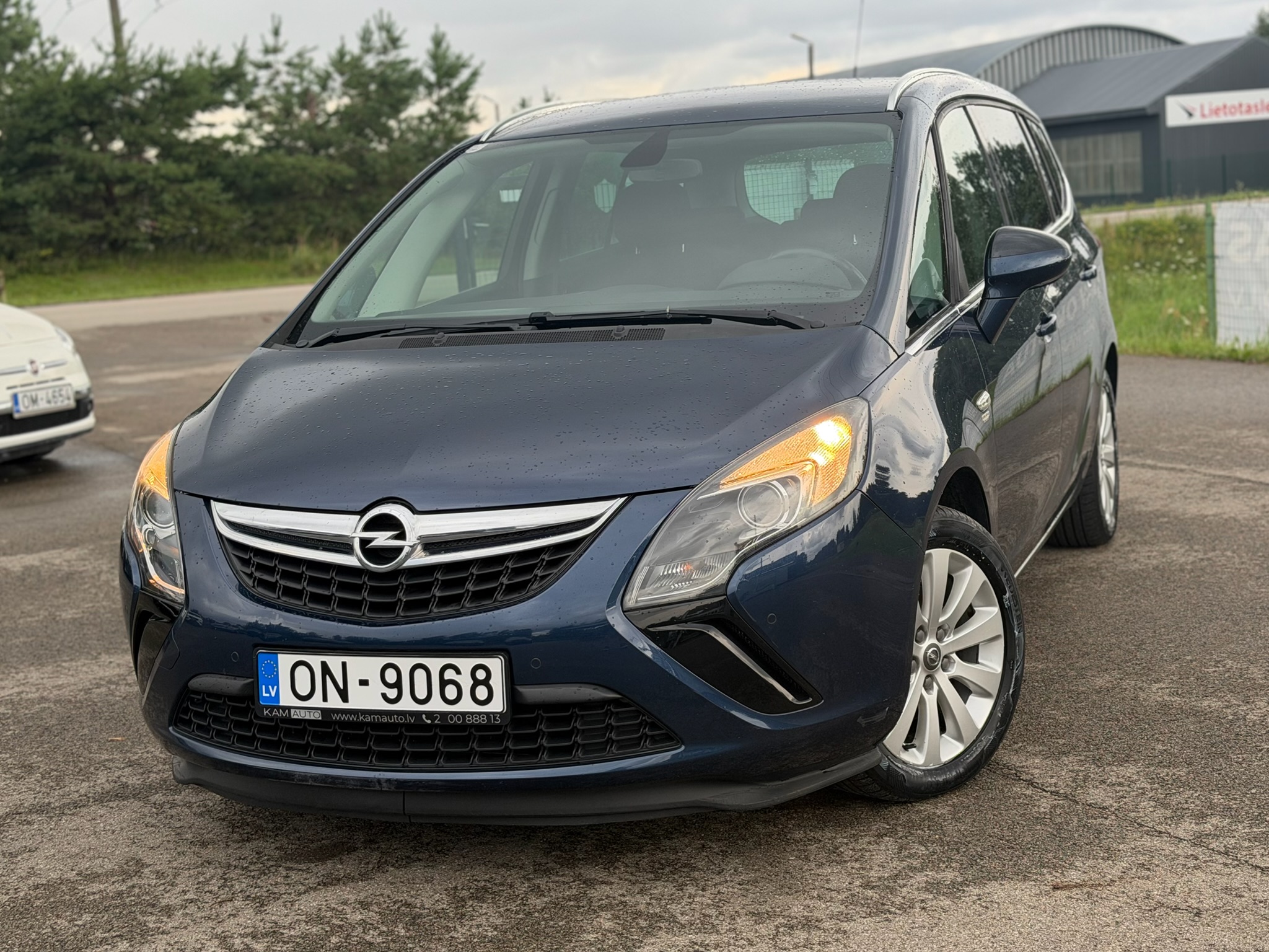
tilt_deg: -8.8
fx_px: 1760
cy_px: 476
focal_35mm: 48
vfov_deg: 30.3
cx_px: 634
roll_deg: +0.6
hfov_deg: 39.7
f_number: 1.78
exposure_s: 1/229
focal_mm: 6.76
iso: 64
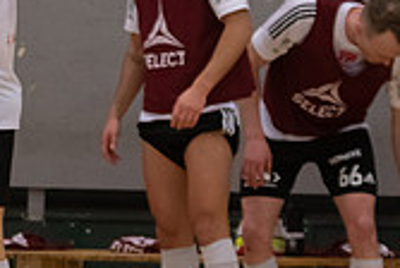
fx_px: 6489
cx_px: -189
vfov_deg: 2.4
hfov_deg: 3.5
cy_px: 162
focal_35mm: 583
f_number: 3.2
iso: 1100
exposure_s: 1/800
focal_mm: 112
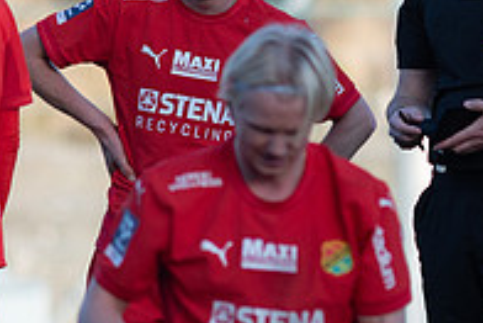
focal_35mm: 1330
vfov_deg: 1.0
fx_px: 17857
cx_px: 466
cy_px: 139
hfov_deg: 1.5
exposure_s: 1/1600
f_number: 3.2
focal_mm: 300
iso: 400
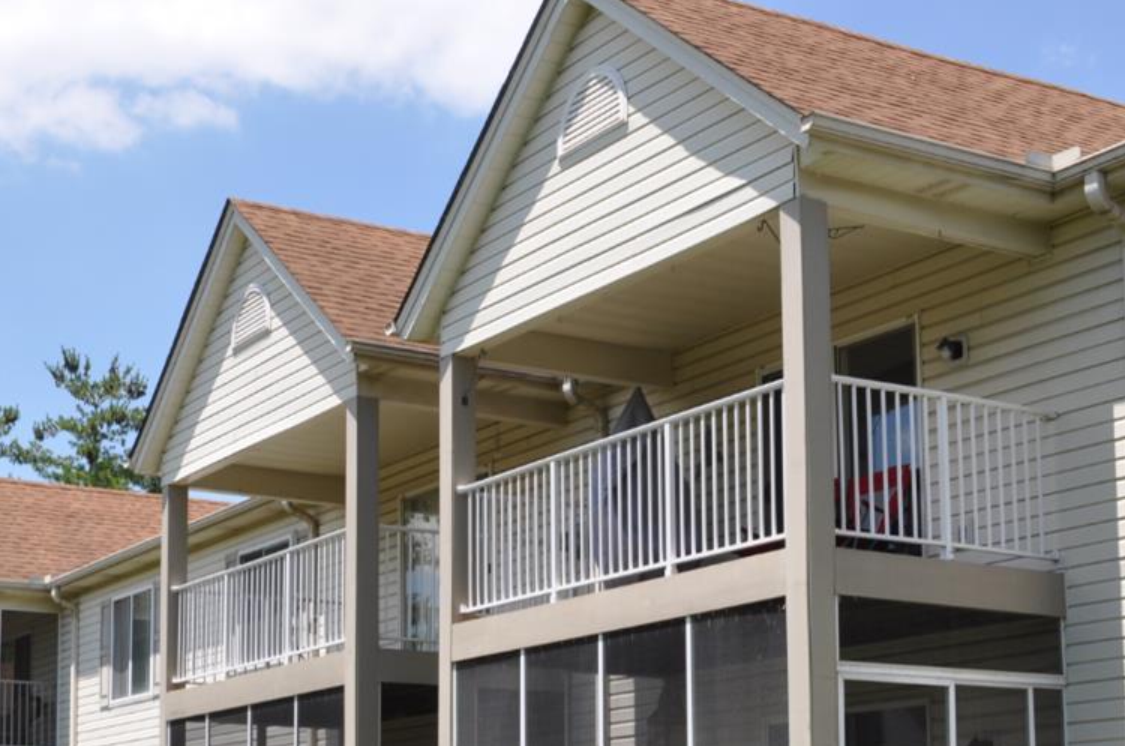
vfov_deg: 20.0
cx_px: 284
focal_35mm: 66
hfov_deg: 30.1
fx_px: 2059
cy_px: 720
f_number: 13
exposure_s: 1/160
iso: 200
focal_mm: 22
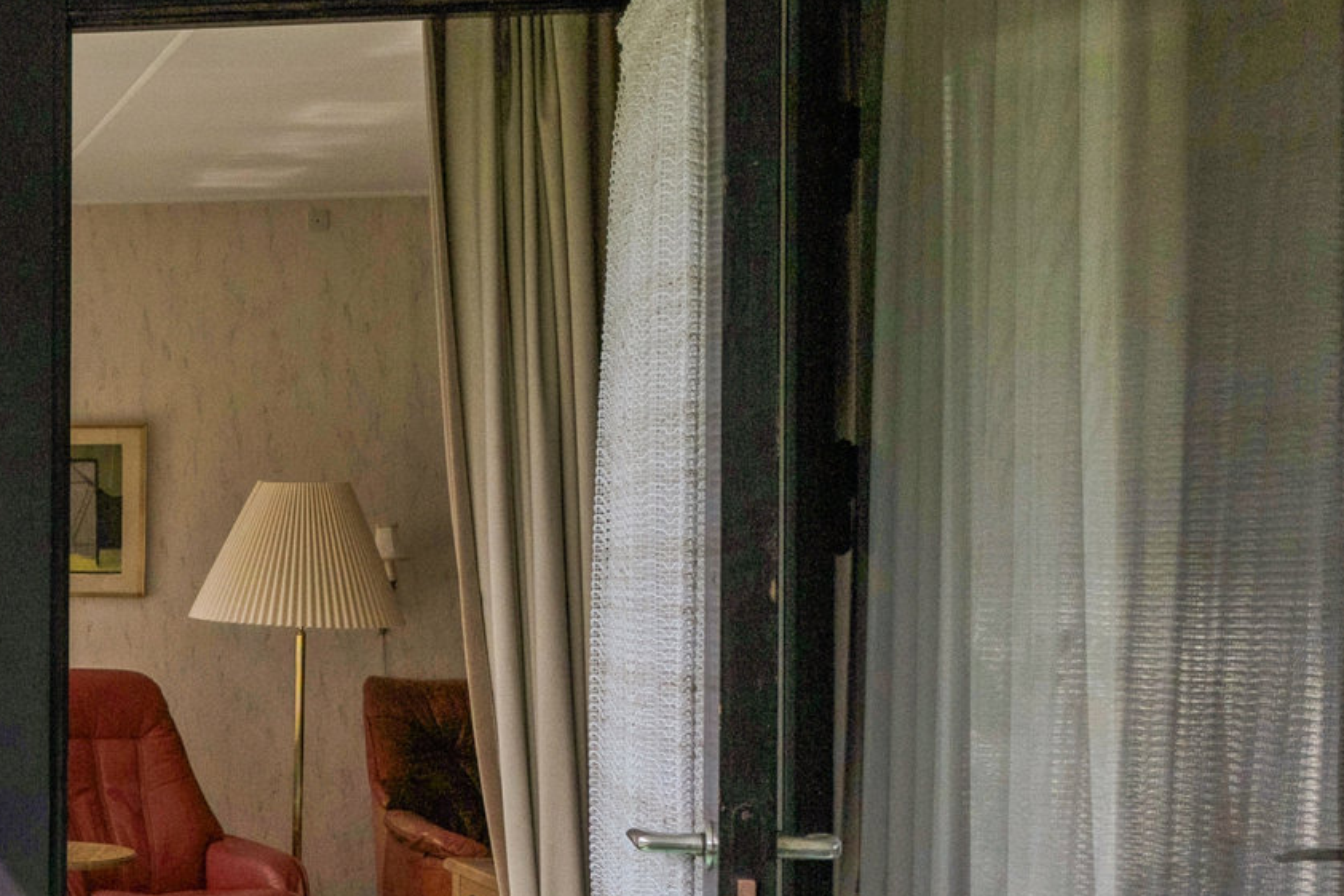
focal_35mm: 57
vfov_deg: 23.7
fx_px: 2127
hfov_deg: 24.9
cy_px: 572
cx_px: -771
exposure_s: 1/1600
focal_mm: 16
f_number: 5.6
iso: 320
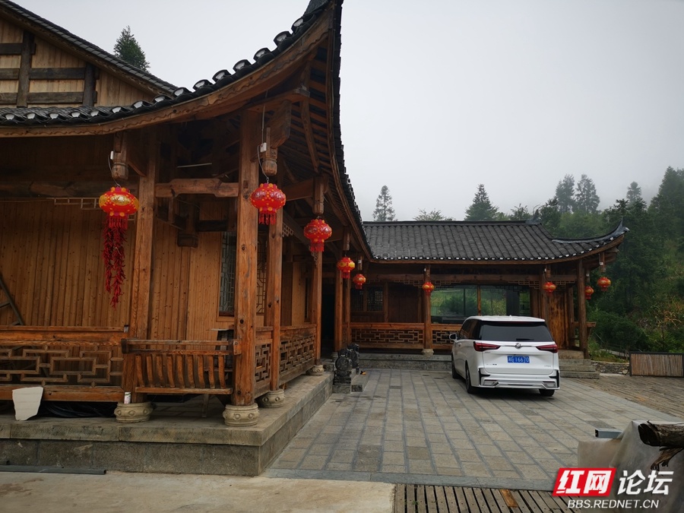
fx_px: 534
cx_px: 342
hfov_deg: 65.3
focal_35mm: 27
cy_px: 256
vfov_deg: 51.4
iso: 50
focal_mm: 5.58
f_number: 1.8
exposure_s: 1/447
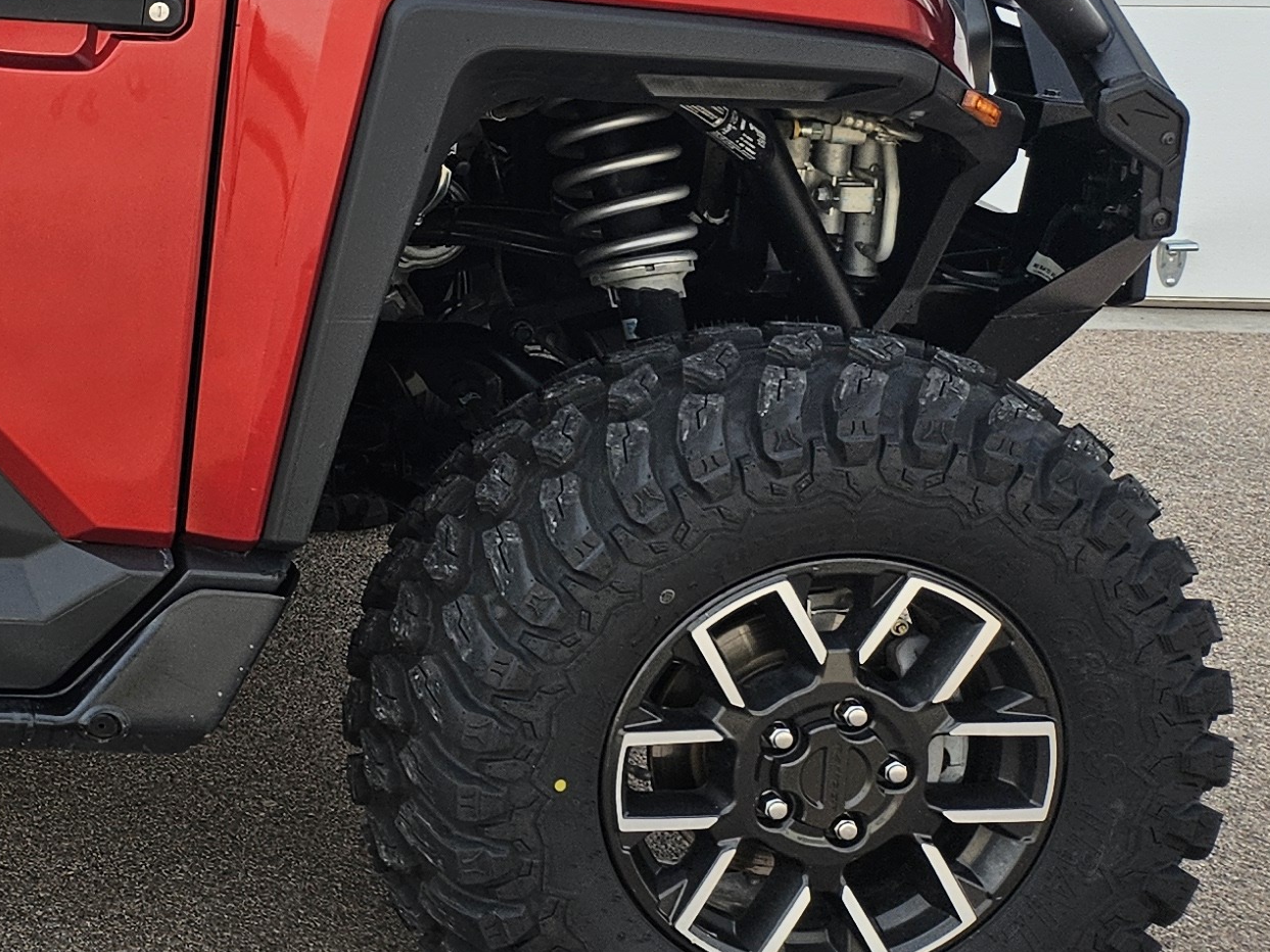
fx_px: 2715
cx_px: -629
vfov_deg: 19.4
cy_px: 46
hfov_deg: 21.9
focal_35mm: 74
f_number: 1.8
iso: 25
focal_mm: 5.4
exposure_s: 1/694
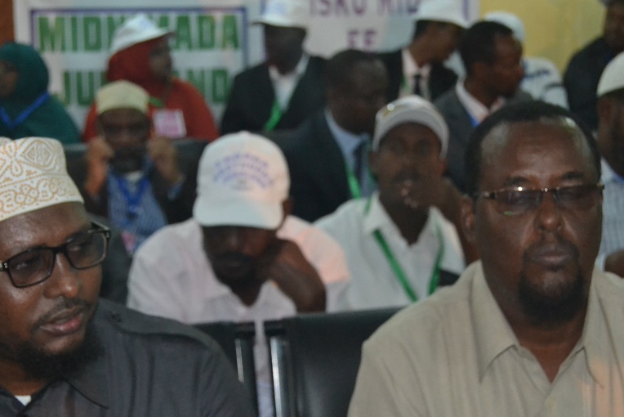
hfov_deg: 26.6
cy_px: 242
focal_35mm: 76
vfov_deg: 18.0
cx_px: 317
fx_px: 1318
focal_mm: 42
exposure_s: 1/60
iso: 3200
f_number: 5
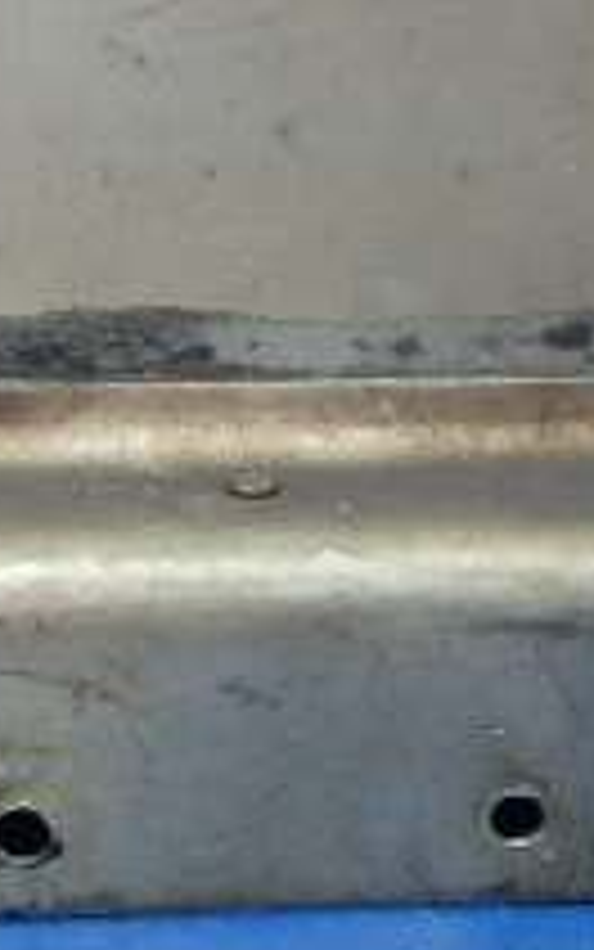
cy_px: -45
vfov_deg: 22.0
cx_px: 216
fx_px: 2330
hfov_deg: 14.5
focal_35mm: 90
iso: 500
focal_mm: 5
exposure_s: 1/30
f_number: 3.9
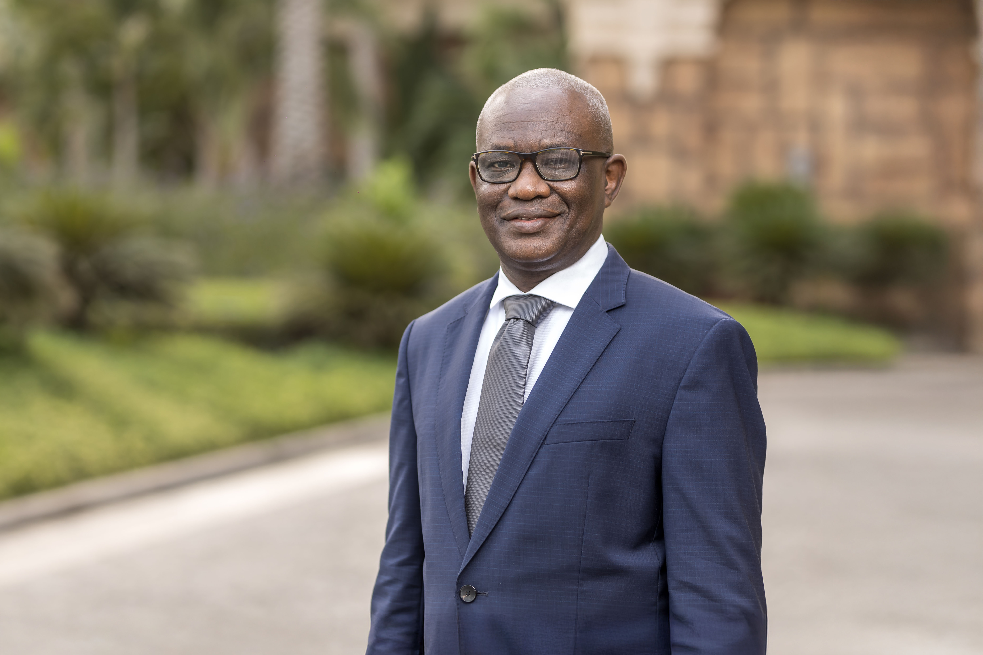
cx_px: 492
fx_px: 1365
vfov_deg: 27.0
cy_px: 328
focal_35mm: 50
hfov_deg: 39.6
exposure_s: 1/180
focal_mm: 50
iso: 100
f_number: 1.4
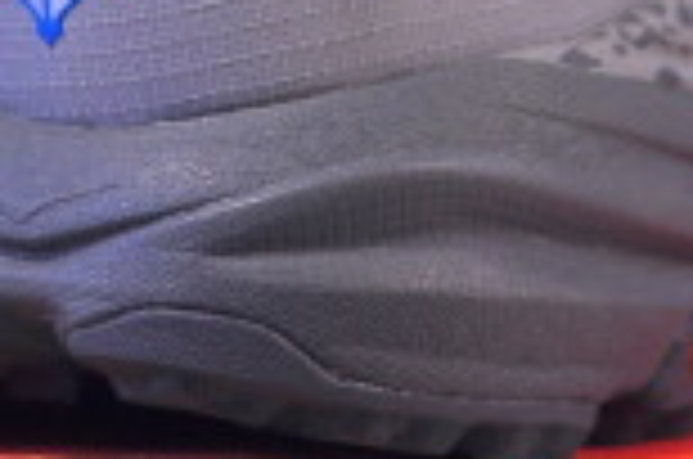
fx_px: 7473
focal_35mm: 389
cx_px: 144
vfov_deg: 3.5
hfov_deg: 5.3
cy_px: -524
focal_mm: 50
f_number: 2.5
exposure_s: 1/320
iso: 250
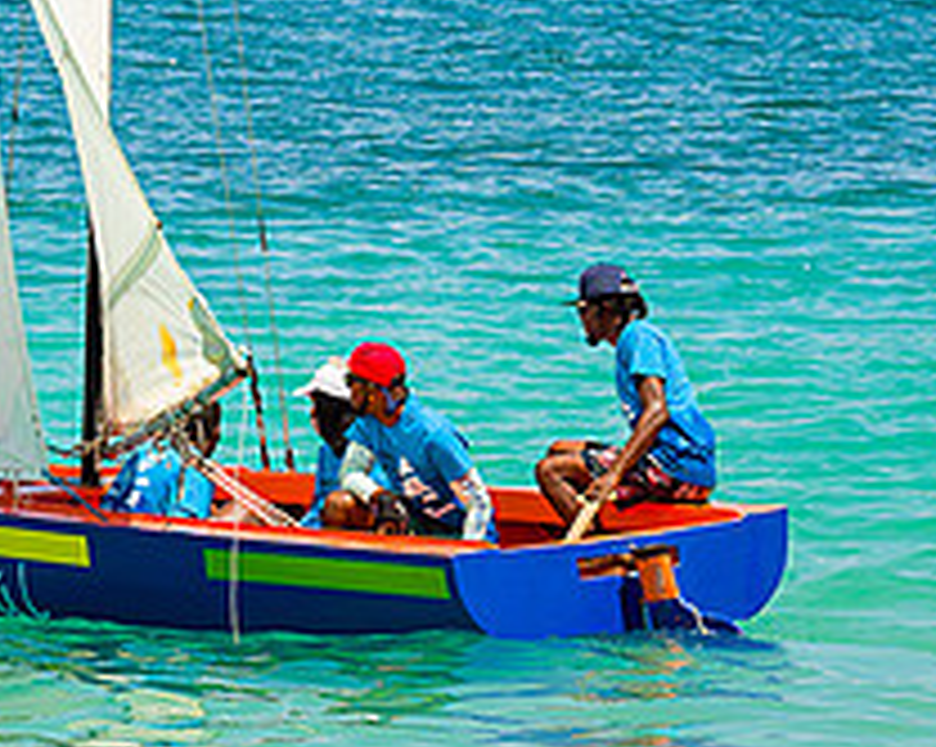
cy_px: -232
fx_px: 10877
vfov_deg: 3.9
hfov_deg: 4.9
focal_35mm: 393
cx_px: 191
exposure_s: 1/320
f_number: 8
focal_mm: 125
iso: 140
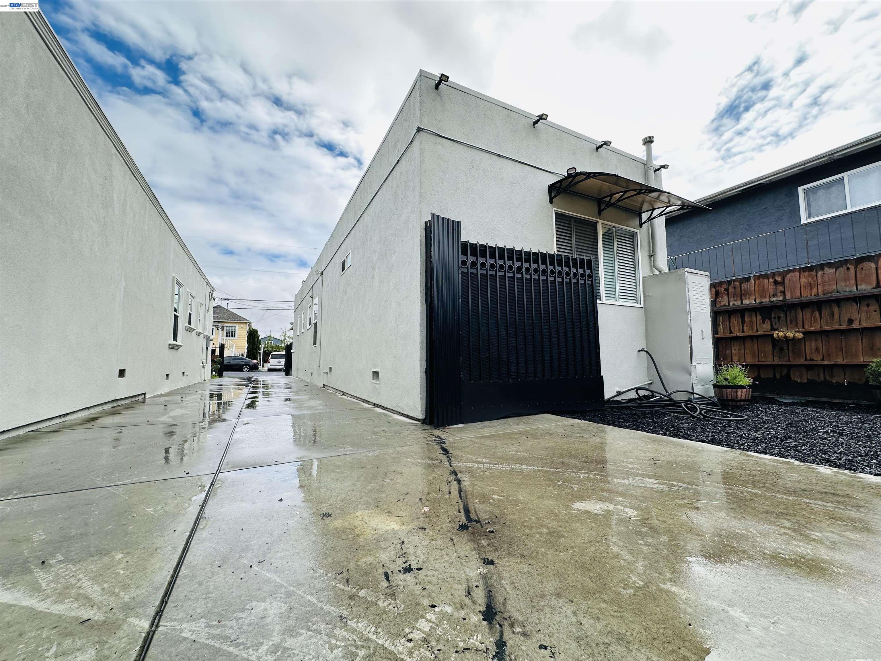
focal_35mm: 14
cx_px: 440
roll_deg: -0.1
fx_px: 356
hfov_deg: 102.1
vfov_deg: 85.7
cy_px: 330
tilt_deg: +5.2
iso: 50
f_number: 2.2
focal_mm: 2.22
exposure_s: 1/703
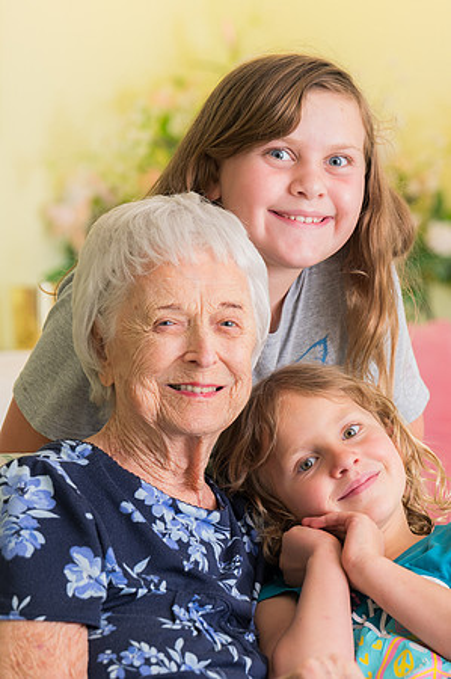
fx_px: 3818
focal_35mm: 203
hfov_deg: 6.8
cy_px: 340
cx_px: 276
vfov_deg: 10.2
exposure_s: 1/80
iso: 1250
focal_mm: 135
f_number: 4.5
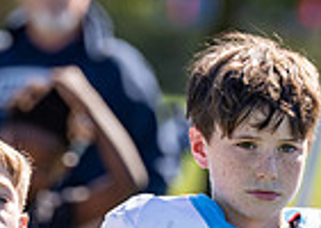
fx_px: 6266
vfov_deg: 2.1
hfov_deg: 2.9
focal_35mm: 689
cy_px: 345
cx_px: 13
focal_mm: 144
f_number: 2.8
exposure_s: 1/1000
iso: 125
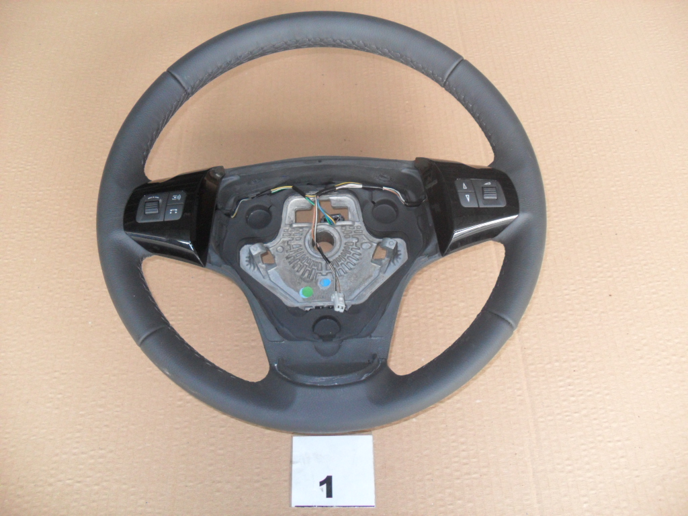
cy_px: 258
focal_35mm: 35
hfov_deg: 52.6
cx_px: 344
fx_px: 696
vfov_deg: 40.7
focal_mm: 6.3
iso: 200
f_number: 3
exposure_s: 1/45
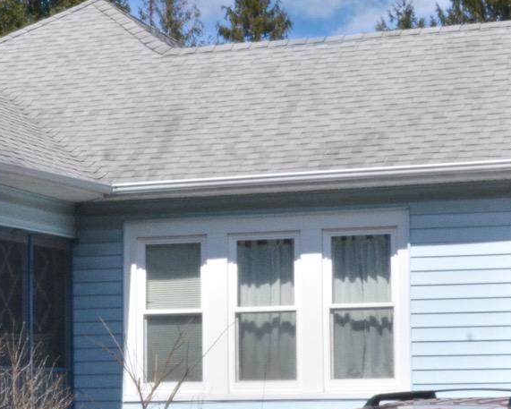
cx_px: 166
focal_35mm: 121
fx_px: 1830
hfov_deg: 15.9
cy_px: 299
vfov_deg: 12.7
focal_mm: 24
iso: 500
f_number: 25
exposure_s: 1/250
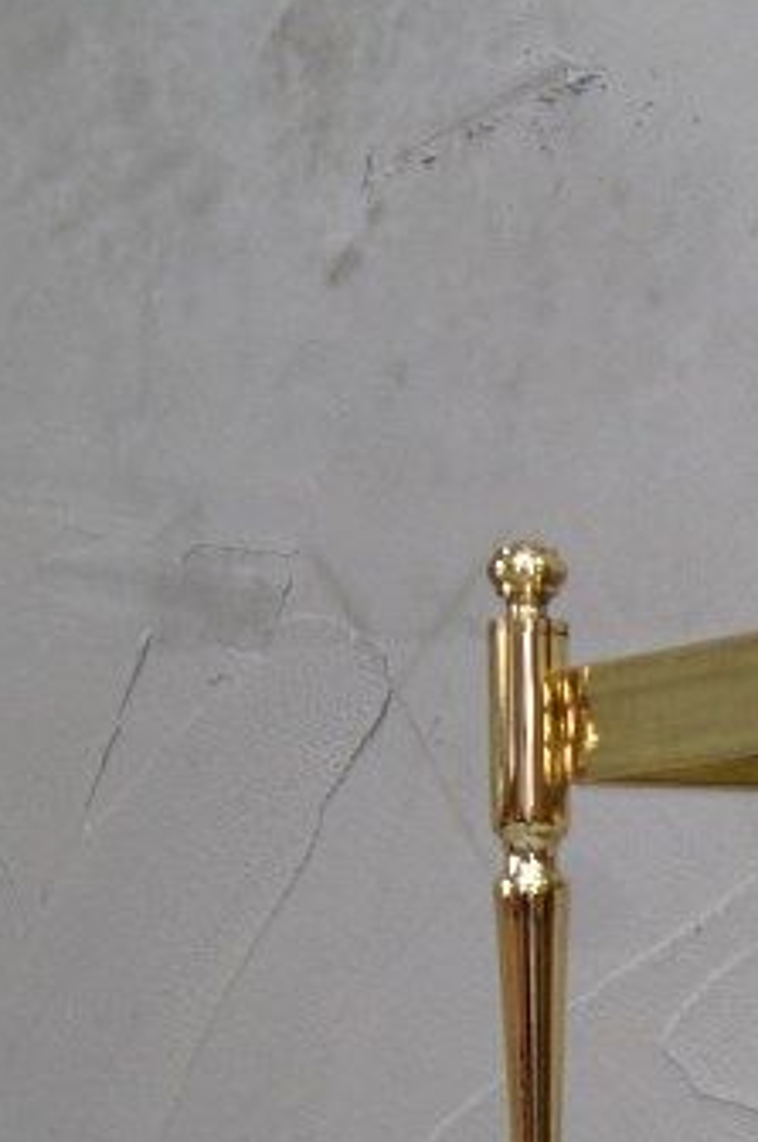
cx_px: 1258
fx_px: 4625
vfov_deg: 13.4
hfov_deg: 9.0
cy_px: 1659
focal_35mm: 146
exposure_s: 1/10
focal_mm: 26
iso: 400
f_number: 8
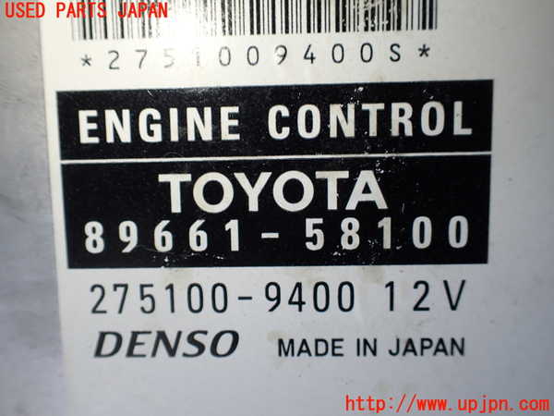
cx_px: 277
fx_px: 480
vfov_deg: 46.8
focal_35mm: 30
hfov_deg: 60.0
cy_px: 208
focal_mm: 5.4
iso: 100
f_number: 2.3
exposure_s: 1/200
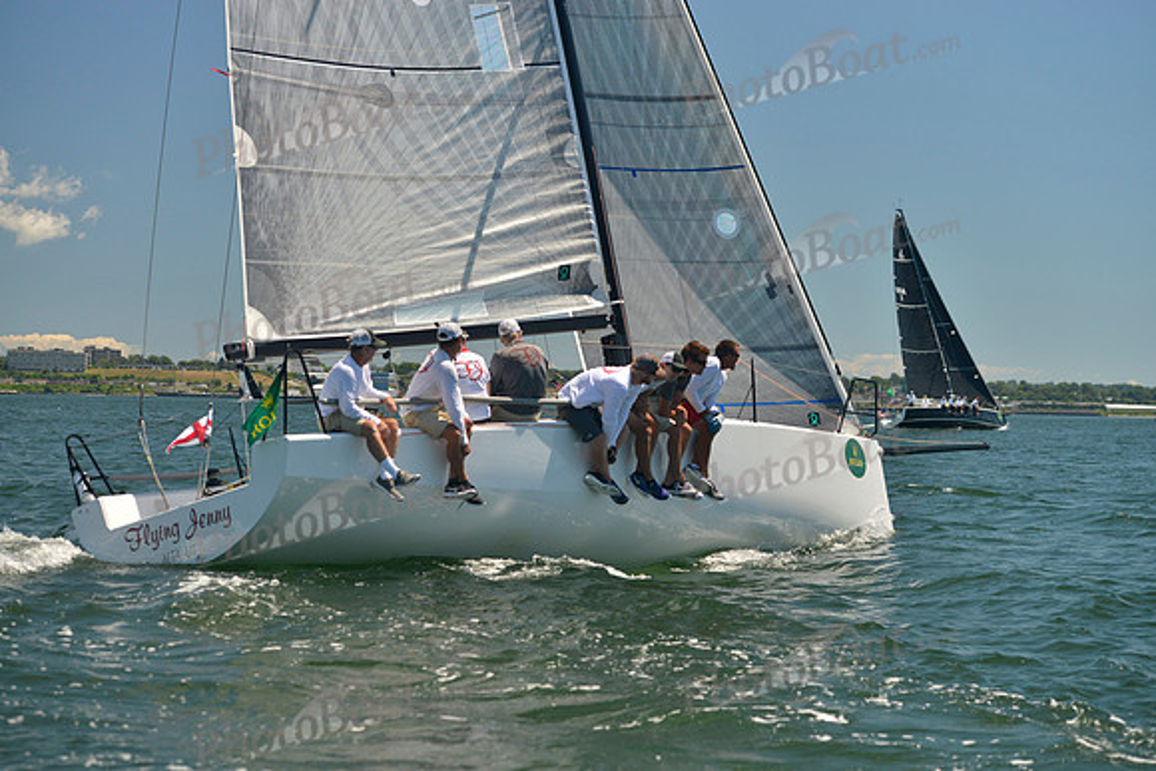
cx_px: 578
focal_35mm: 70
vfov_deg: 19.5
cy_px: 386
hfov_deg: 28.8
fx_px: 2248
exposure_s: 1/1250
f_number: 4.5
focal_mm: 70
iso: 280
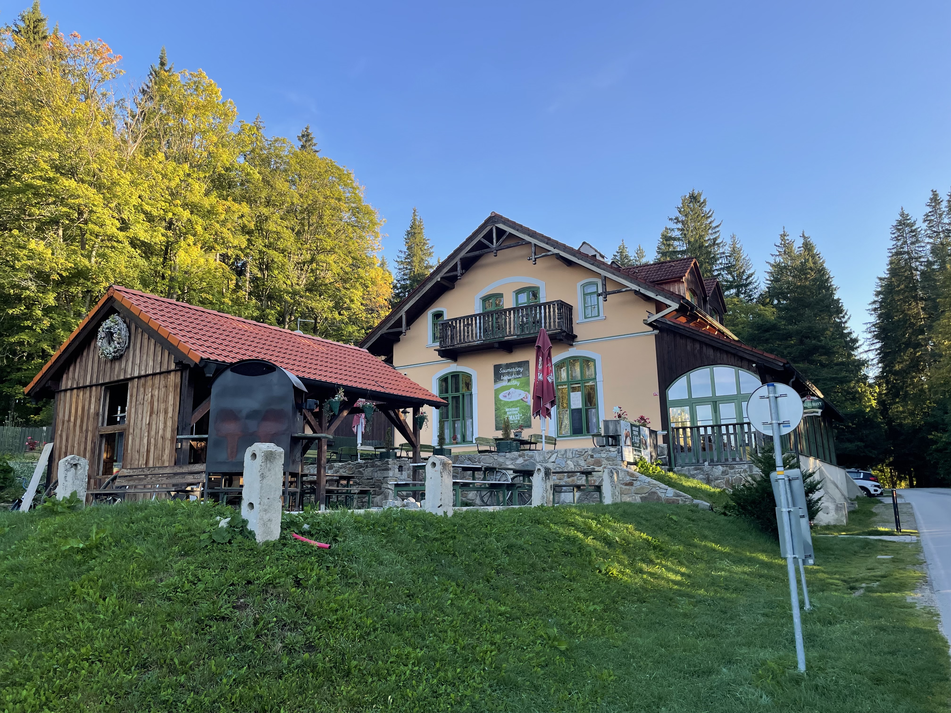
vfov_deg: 53.1
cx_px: 476
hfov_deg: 67.3
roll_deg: +1.3
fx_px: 714
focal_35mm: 26
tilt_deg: +11.9
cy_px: 356
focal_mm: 4.2
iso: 32
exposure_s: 1/550
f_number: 1.6
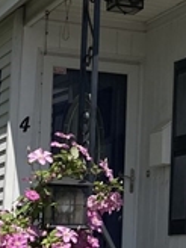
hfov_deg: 10.5
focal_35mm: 131
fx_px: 939
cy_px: 118
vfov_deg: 15.1
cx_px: 351
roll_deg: +0.9
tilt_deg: +8.9
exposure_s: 1/3040
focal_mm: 3.99
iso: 25
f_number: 1.8
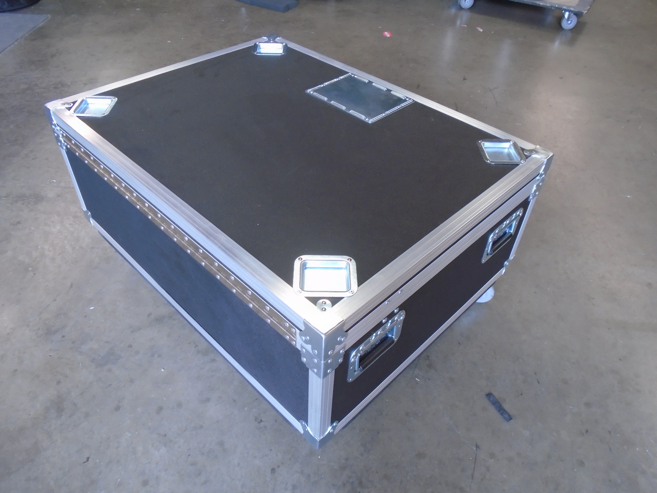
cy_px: 246
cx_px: 328
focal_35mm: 26
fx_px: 493
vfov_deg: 53.1
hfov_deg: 67.3
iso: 160
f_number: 3.2
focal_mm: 4.6
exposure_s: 1/30
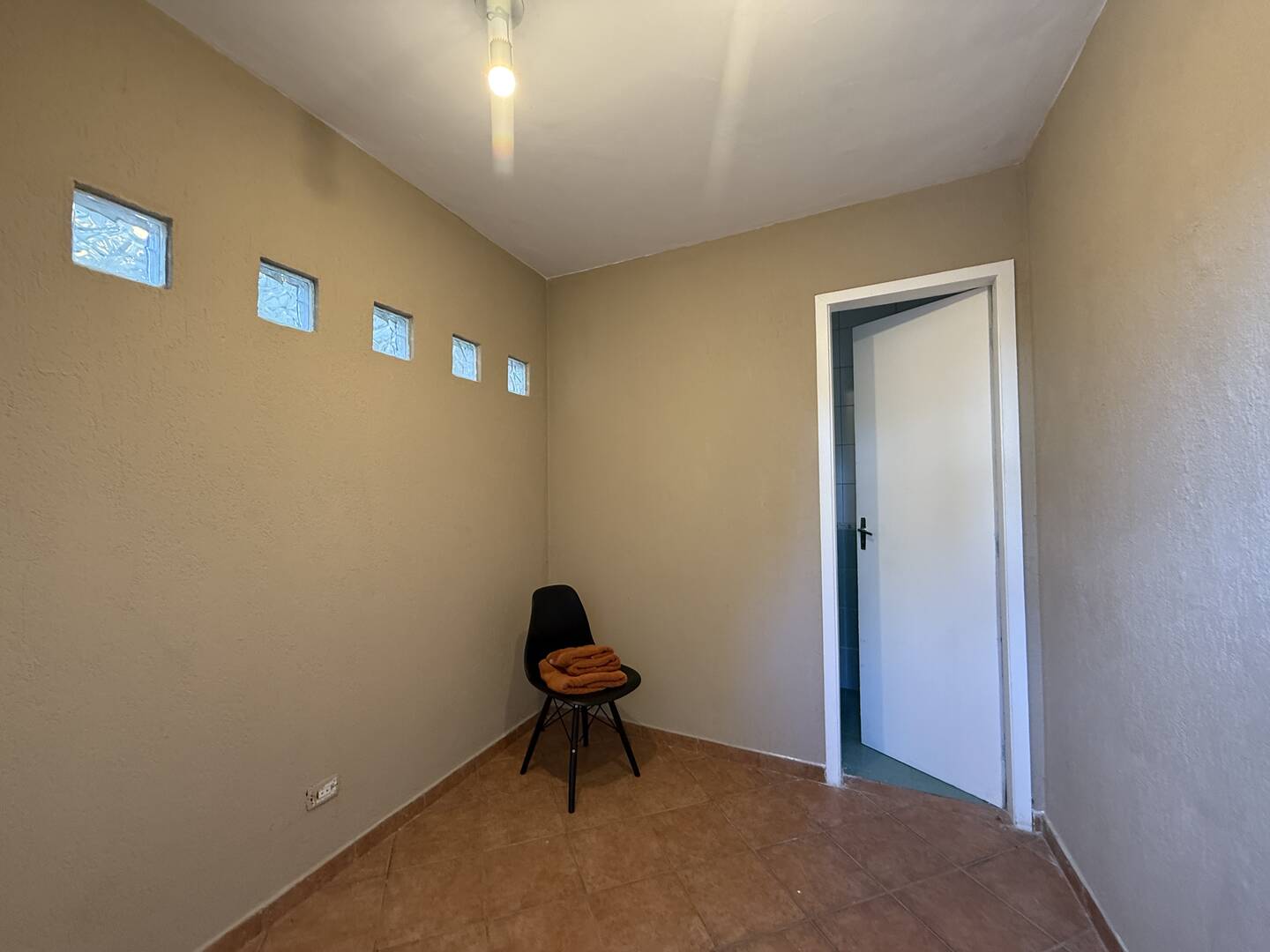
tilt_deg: +2.7
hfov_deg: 102.1
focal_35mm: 14
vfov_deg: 85.7
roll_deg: +0.4
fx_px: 514
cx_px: 635
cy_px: 476
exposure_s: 1/60
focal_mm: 2.22
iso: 250
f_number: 2.2
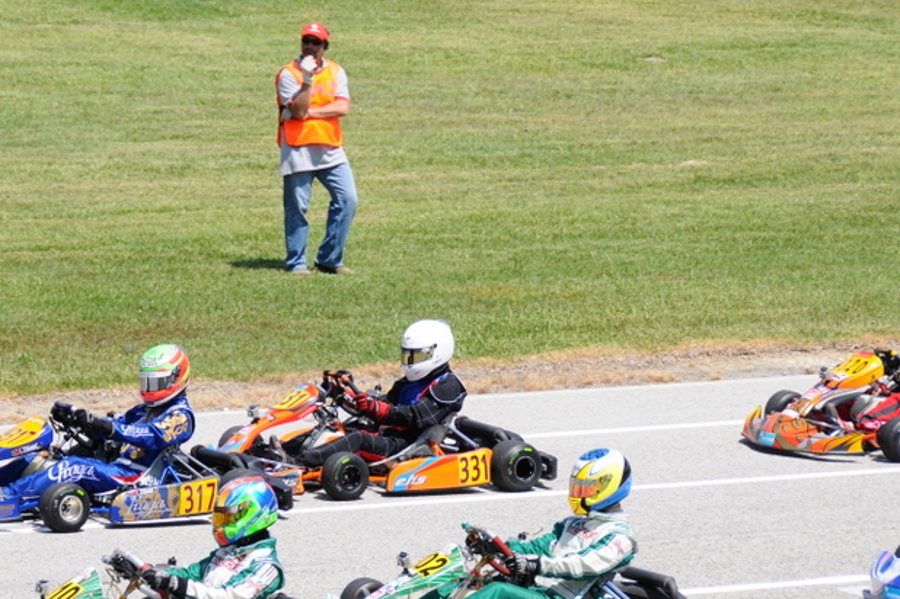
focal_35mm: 261
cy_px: 342
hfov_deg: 7.9
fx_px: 6515
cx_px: 342
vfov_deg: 5.3
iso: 400
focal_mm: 105
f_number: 5.3
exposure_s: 1/2000
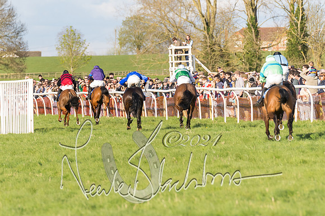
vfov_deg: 3.1
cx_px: 98
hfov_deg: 4.6
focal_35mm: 444
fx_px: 4008
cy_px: 104
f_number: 4
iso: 400
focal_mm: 200
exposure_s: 1/1600
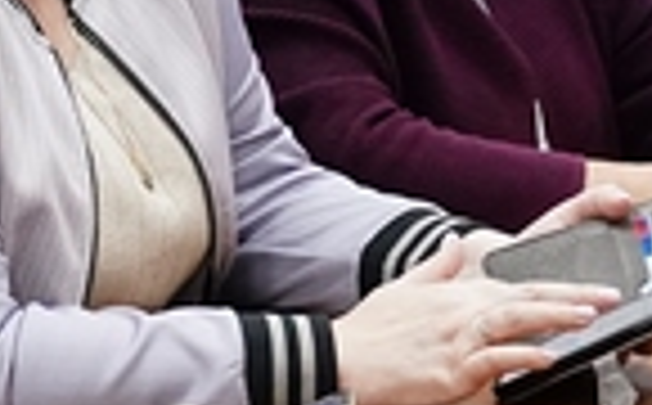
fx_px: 5622
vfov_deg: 4.1
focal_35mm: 317
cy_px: -461
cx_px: -130
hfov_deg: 6.6
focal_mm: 45
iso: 5000
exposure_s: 1/200
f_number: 3.5
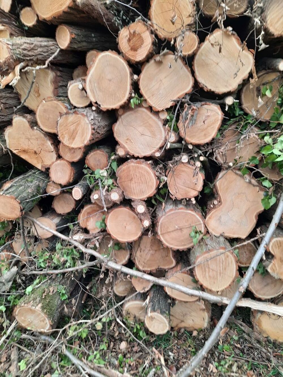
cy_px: 188
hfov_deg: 54.9
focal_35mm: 25
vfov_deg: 69.4
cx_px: 142
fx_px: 272
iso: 80
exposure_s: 1/50
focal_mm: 4.6
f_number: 2
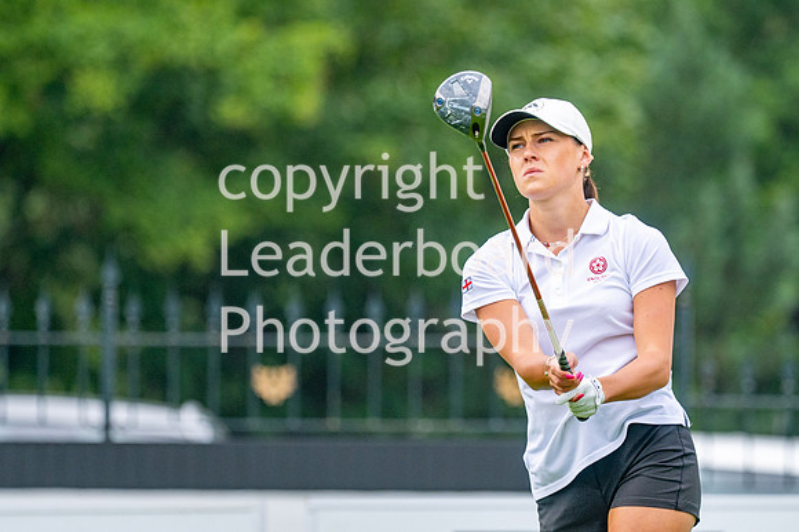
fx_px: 11727
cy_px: 219
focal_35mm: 529
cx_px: 469
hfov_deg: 3.9
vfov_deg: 2.6
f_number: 4.5
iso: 400
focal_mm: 300
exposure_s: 1/2000
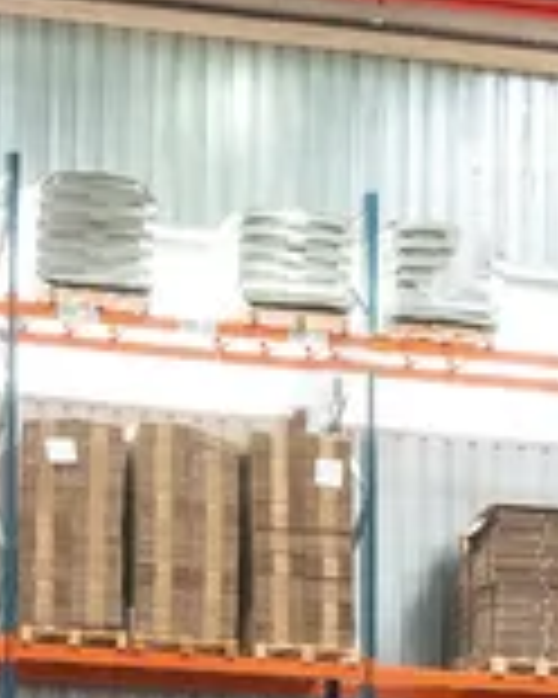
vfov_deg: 7.6
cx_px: 1674
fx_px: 5264
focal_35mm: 255
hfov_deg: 5.7
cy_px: 639
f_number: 2.5
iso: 640
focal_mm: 35
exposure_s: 1/400
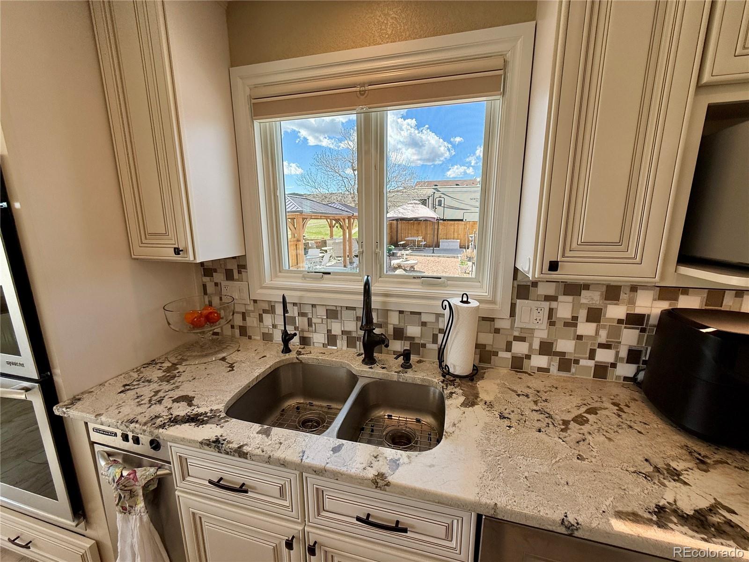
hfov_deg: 102.1
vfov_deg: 85.7
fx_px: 303
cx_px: 374
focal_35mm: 14
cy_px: 281
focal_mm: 2.22
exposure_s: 1/357
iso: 64
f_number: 2.2
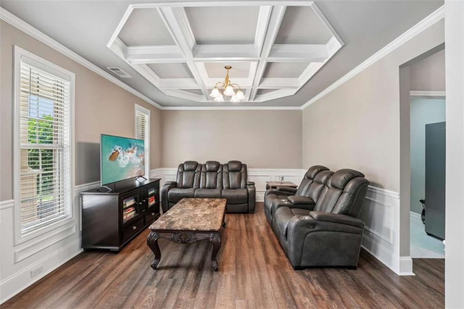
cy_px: 154
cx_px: 232
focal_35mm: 14
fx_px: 180
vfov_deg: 81.2
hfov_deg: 104.3
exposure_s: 1/8
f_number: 8
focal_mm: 14
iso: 320
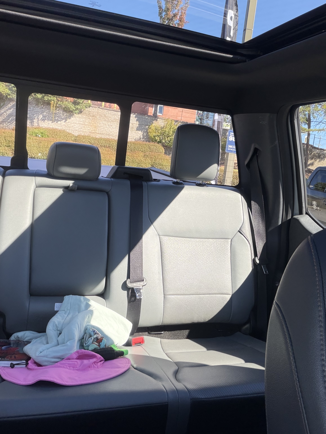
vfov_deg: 60.0
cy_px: 217
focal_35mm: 30
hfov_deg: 46.8
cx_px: 163
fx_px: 377
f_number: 1.9
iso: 50
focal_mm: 2.71
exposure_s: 1/121
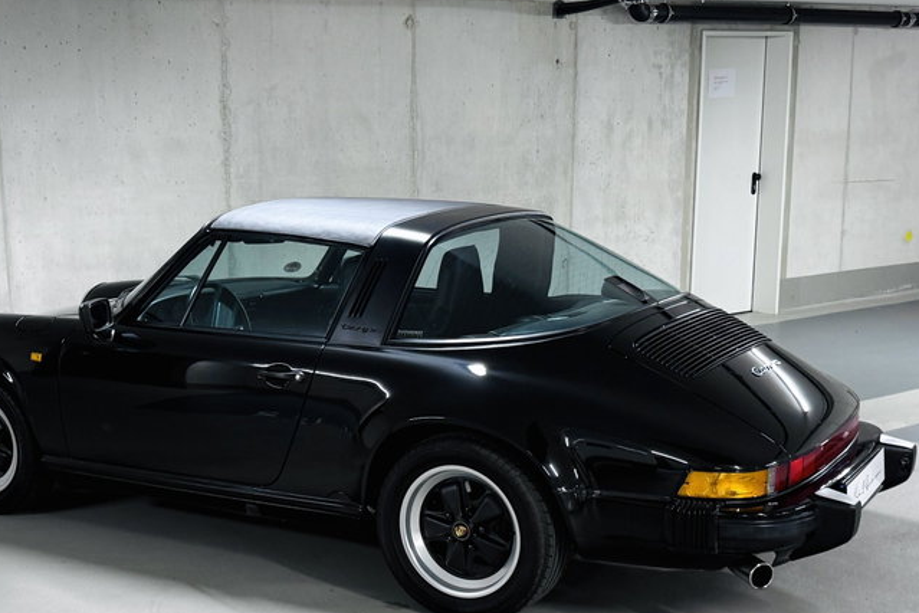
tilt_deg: -12.2
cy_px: 266
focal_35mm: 30
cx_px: 394
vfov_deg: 43.5
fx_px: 766
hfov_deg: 61.7
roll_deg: +0.9
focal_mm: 6.76
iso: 160
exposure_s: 1/50
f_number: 1.78
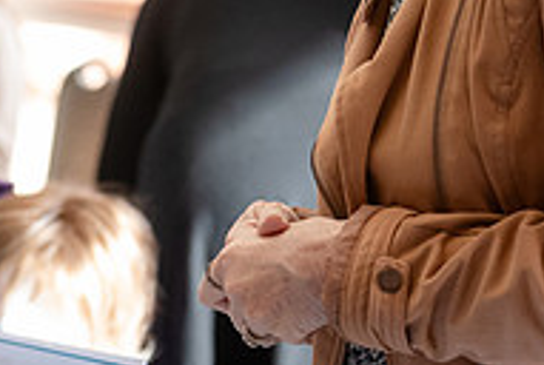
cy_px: -21
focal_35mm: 221
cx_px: -105
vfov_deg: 6.2
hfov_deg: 9.2
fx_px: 3345
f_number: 3.5
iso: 3200
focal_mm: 70
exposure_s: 1/800
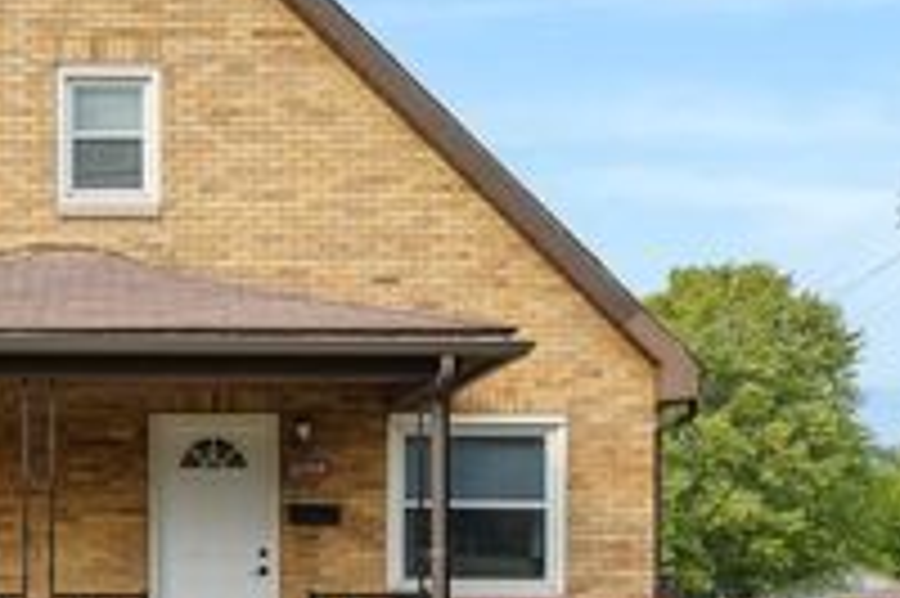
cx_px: 112
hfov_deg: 26.2
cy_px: 191
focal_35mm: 75
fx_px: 1873
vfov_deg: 18.1
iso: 400
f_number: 8
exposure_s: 1/160
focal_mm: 30
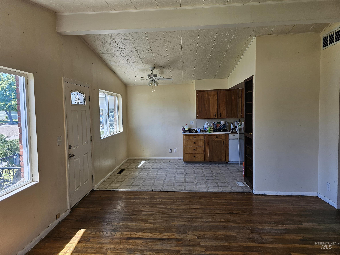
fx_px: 226
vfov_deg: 58.9
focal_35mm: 23
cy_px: 128
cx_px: 170
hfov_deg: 73.9
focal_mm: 6.3
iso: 20
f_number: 1.7
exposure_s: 1/120
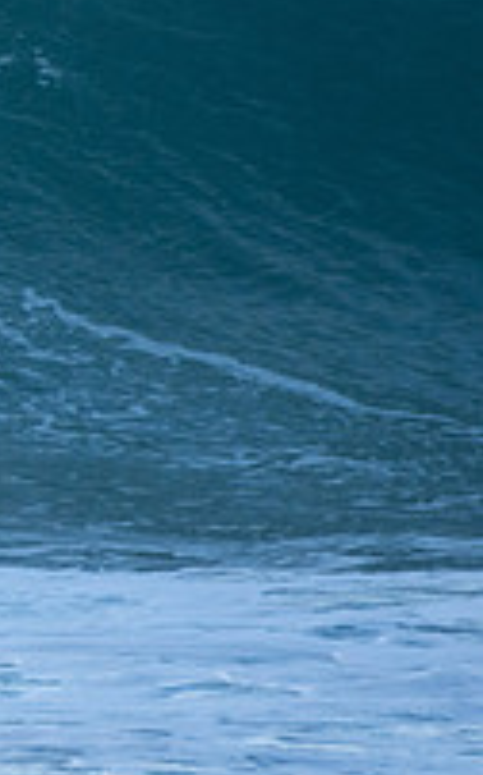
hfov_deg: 0.6
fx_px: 46296
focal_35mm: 2195
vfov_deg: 1.0
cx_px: -625
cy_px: 98
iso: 1000
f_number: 5.6
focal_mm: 500
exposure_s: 1/1250
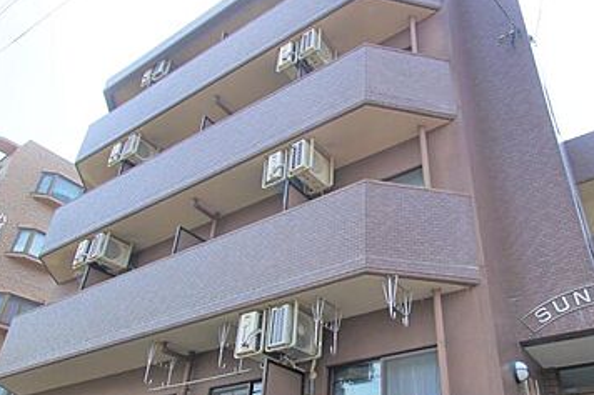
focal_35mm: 27
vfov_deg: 47.5
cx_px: 369
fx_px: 445
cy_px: 242
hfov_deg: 66.5
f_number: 7.1
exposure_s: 1/125
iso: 100
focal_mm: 10
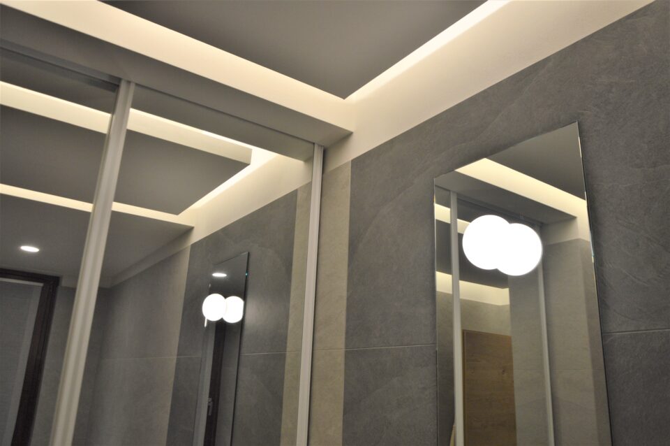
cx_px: 335
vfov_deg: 47.8
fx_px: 502
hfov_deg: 67.4
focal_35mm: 27
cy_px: 223
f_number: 4.5
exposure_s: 1/80
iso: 400
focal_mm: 18
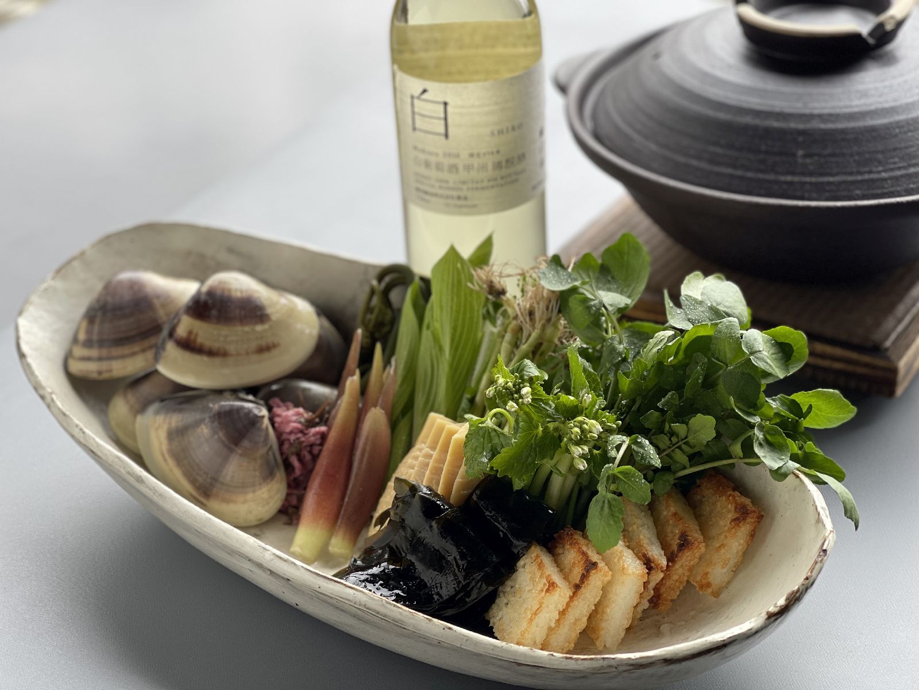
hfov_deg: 30.3
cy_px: 345
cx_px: 460
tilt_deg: -32.2
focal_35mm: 64
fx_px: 1699
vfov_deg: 22.9
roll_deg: +3.8
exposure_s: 1/121
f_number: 2.2
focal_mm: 7.5
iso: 32
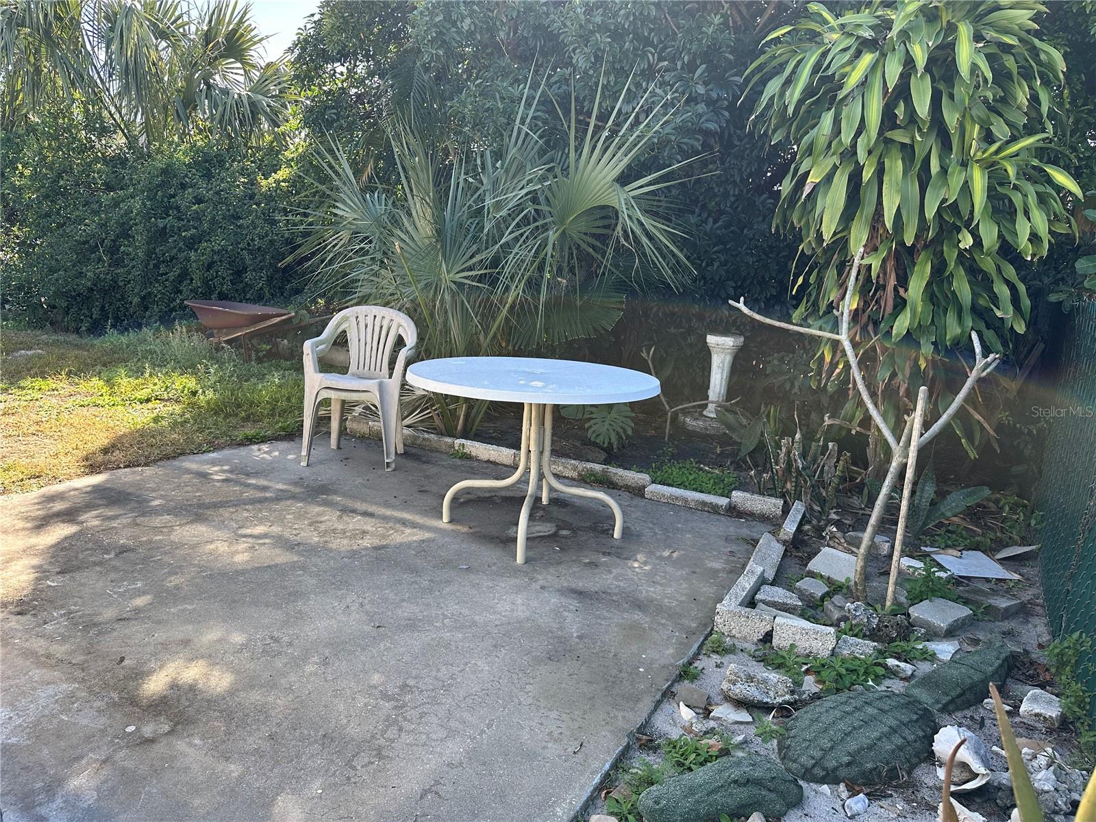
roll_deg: -3.5
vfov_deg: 56.8
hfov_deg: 71.6
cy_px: 411
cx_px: 548
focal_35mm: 24
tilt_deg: -11.1
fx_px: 760
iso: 80
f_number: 1.78
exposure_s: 1/694
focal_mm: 6.86
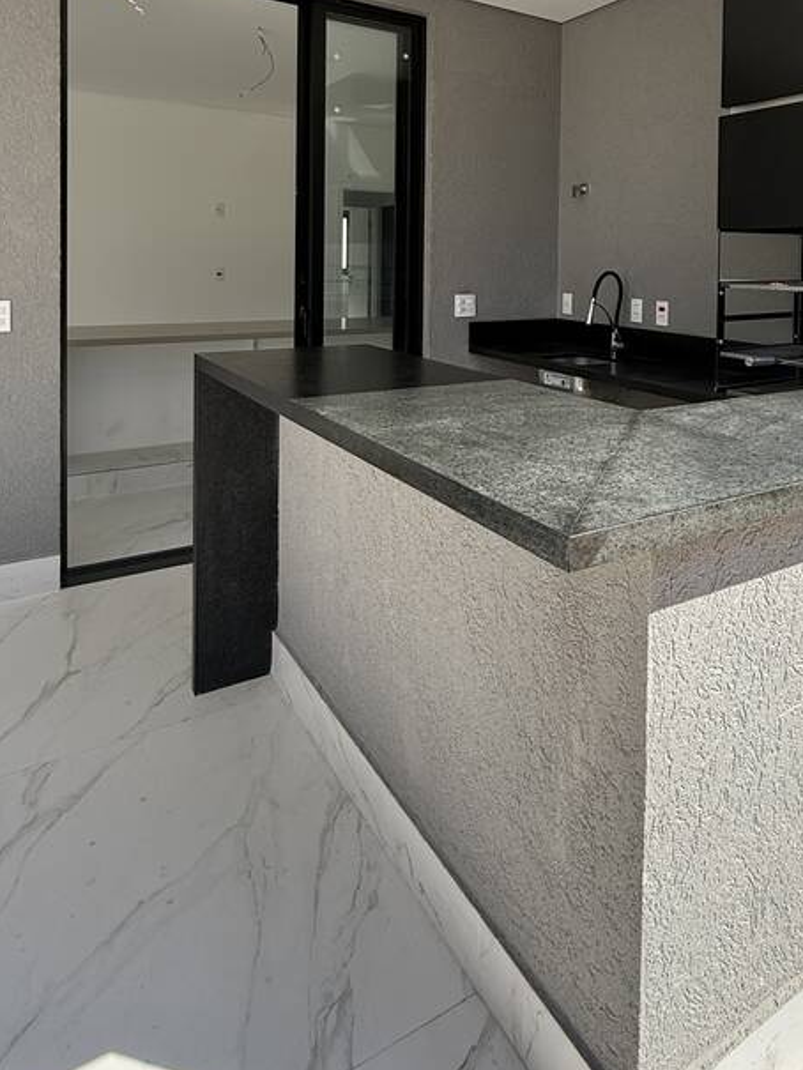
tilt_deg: -0.4
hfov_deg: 54.1
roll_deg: -2.0
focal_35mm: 25
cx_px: 515
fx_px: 773
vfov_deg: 65.8
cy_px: 288
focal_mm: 2.22
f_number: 2.2
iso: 50
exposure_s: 1/506
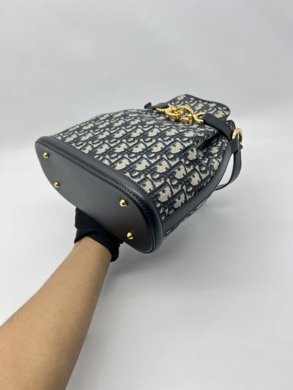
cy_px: 195
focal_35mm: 26
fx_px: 293
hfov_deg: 53.1
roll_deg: +9.1
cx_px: 146
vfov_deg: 67.3
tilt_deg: -37.1
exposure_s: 1/100
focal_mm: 5.7
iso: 40
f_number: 1.5
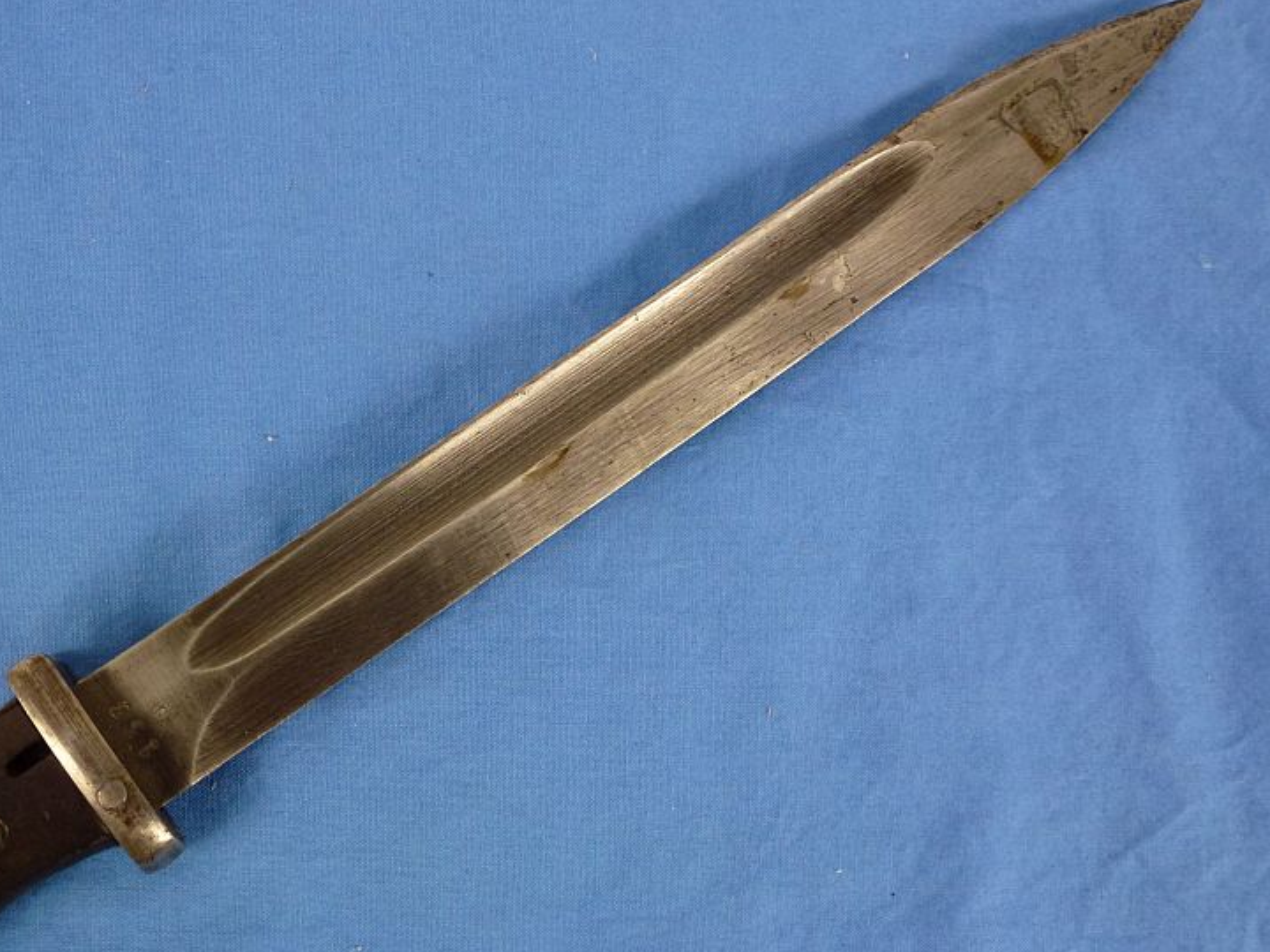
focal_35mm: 40
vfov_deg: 36.0
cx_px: 580
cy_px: 465
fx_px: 1468
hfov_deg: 46.7
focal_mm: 6.4
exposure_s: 1/60
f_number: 3.7
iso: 250
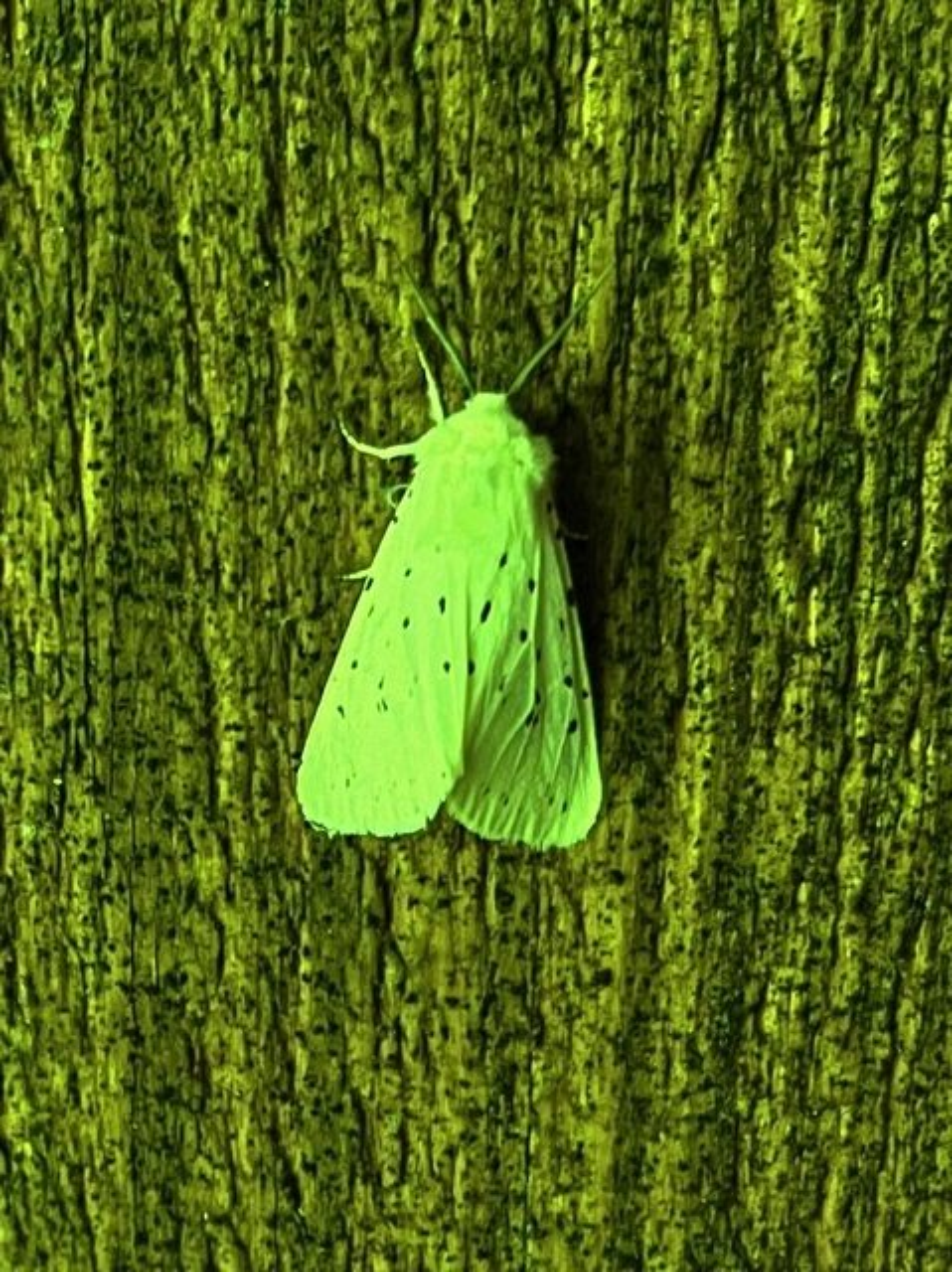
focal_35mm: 26
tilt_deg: -13.7
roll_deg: -1.6
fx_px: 955
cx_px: 476
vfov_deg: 67.3
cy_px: 636
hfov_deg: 53.0
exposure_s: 1/50
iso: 500
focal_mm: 5.1
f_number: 1.6
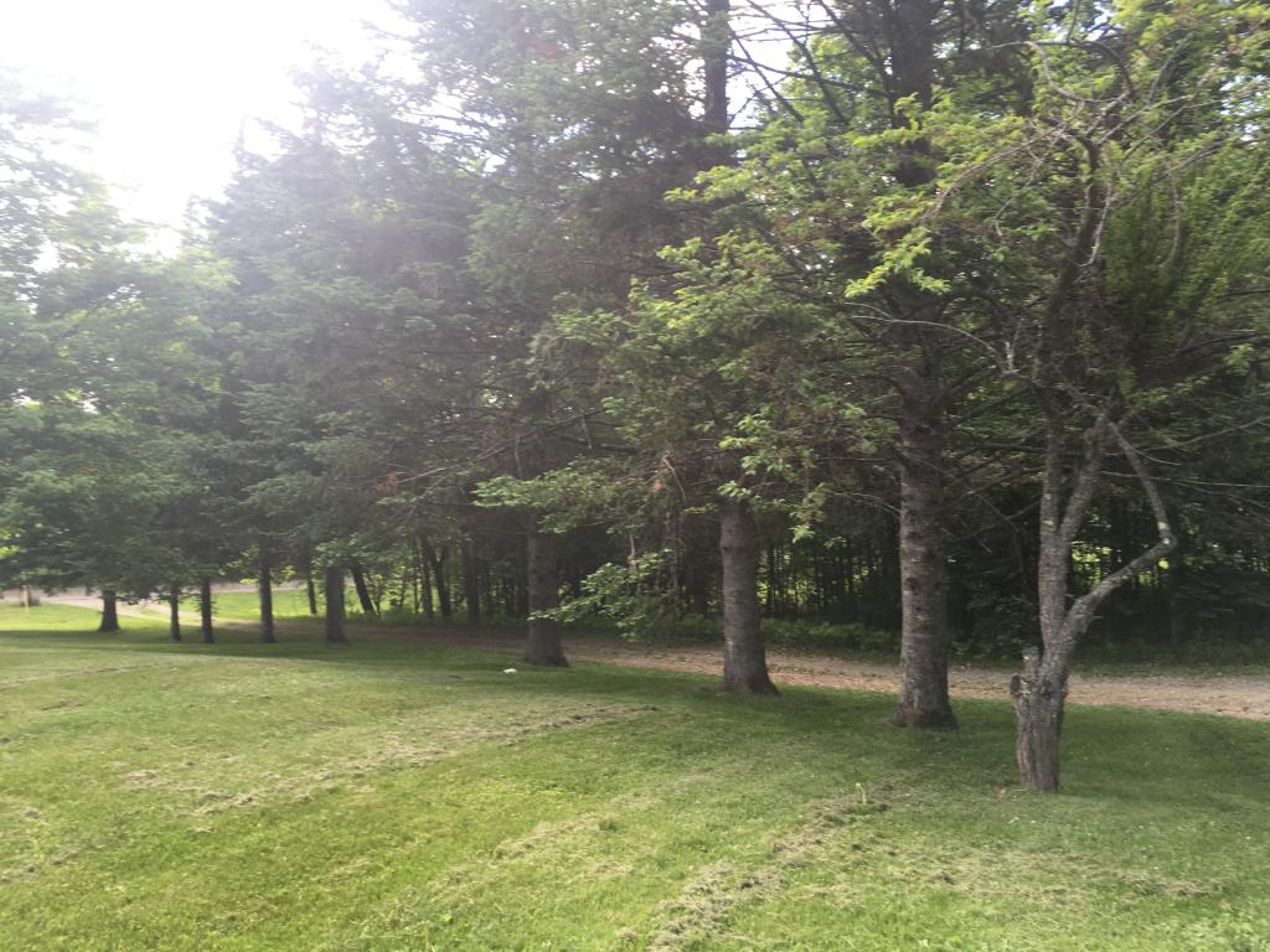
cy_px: 476
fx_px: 1064
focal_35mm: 29
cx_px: 635
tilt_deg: -0.9
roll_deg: +0.4
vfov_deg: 48.2
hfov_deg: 61.7
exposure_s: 1/120
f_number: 2.2
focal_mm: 4.15
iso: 25
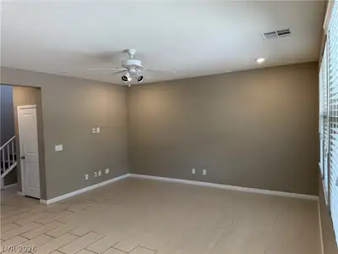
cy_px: 127
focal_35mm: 24
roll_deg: +1.4
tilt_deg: -1.9
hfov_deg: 71.6
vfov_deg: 56.8
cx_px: 169
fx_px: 234
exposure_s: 1/120
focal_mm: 6.76
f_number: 1.78
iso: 160
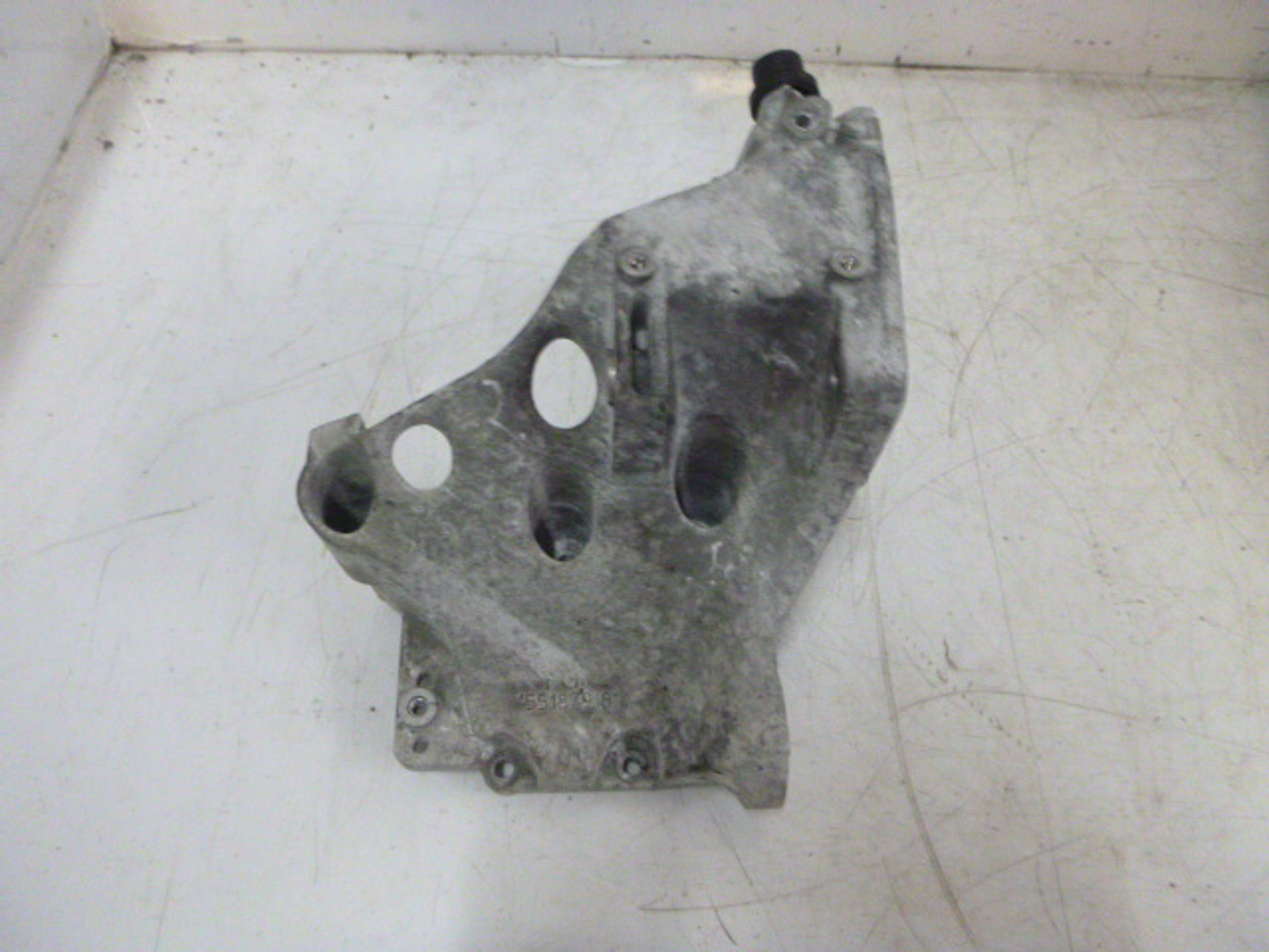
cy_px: 476
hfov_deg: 65.3
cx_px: 634
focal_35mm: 27
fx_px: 990
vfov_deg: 51.4
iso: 800
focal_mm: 4.8
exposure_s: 1/20
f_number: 4
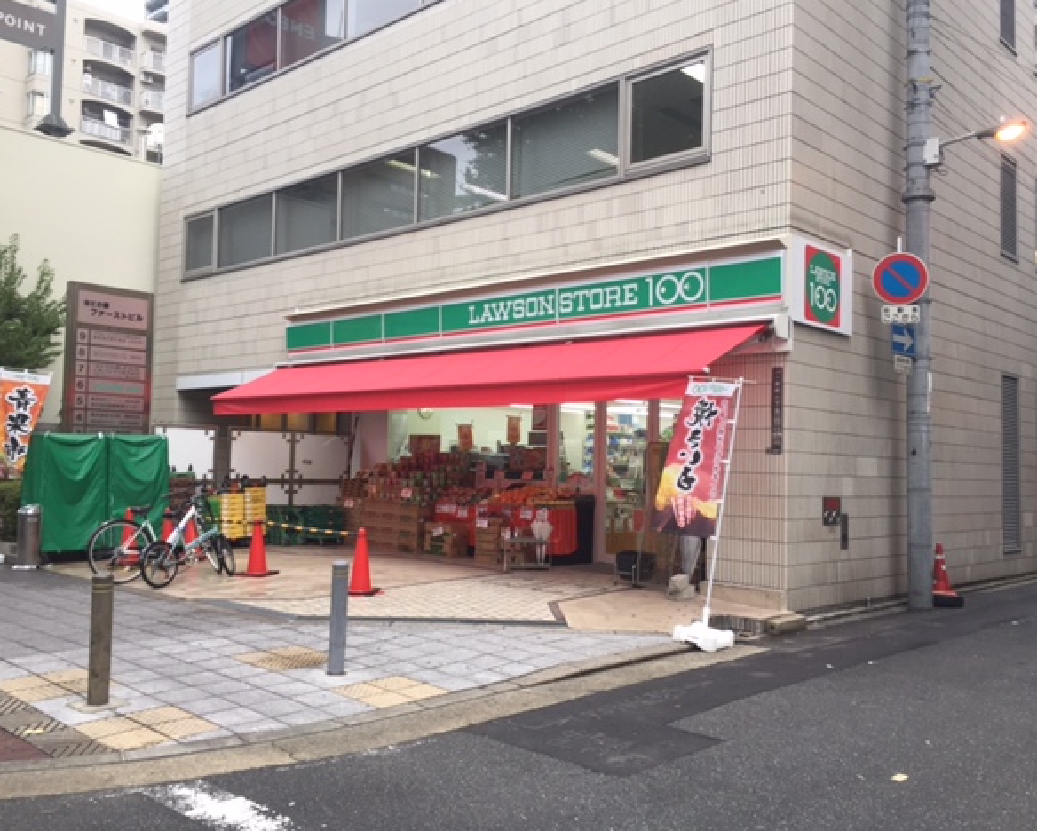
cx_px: 543
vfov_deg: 47.2
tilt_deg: +5.2
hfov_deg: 57.1
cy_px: 414
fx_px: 952
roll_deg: -1.7
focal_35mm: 31
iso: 50
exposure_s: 1/120
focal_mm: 4.15
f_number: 2.2
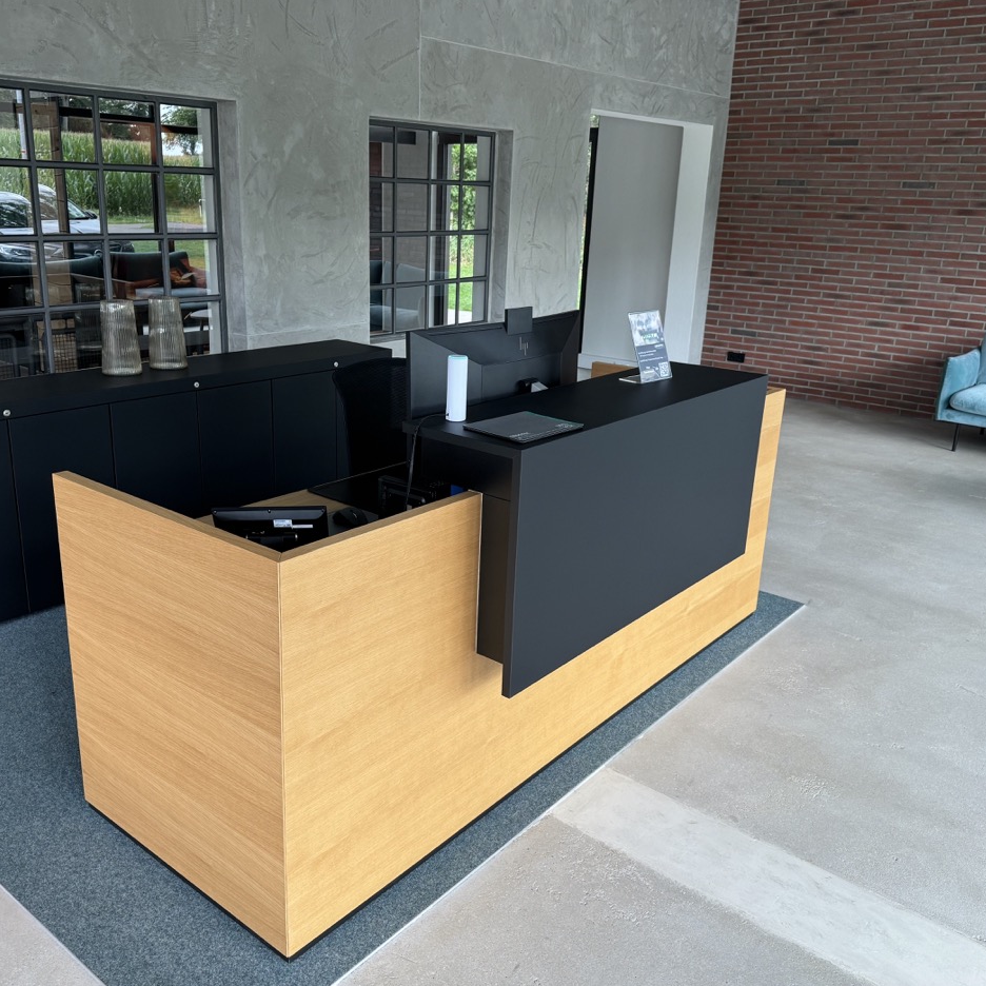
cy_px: 482
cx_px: 454
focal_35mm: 29
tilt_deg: -16.9
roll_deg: -1.7
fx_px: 935
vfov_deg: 55.6
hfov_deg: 55.6
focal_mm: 6.76
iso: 125
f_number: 1.78
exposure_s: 1/121
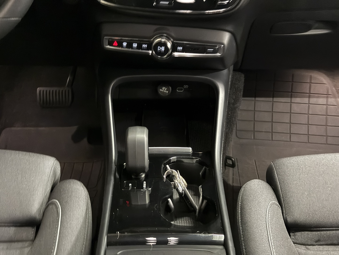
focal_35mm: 48
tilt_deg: -36.9
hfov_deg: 39.7
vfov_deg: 30.3
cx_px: 170
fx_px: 470
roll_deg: -0.7
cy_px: 128
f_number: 1.78
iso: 1250
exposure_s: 1/25
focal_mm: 6.76
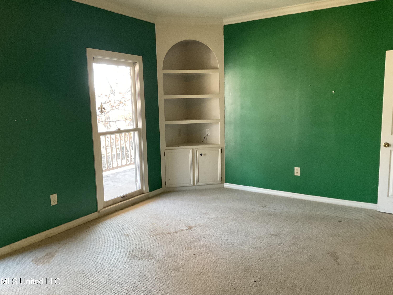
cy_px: 148
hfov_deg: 61.7
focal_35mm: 29
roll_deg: +1.3
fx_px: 329
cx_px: 196
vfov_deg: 48.2
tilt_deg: -7.3
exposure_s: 1/60
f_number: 1.8
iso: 200
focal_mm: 3
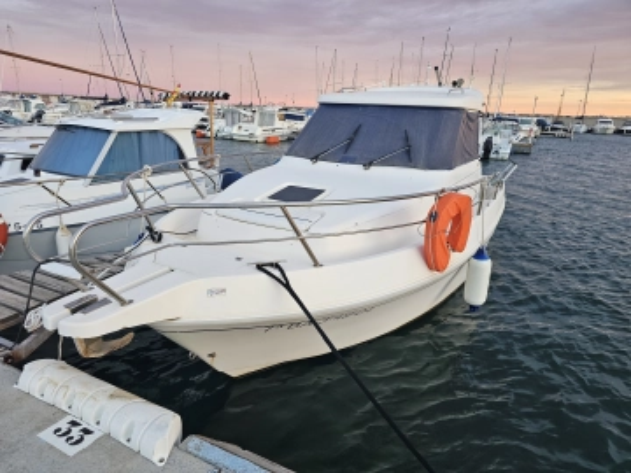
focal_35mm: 23
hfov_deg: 73.9
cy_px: 236
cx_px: 316
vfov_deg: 58.9
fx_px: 419
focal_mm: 6.3
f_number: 1.7
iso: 125
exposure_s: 1/100
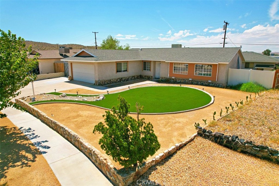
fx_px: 171
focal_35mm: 22
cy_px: 93
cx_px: 140
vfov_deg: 57.2
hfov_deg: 78.6
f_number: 2.8
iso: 100
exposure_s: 1/640
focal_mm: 8.38
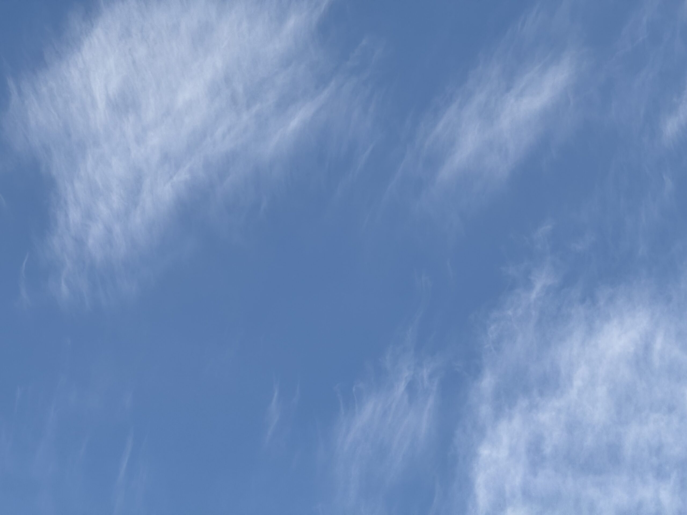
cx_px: 344
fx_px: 2382
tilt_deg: +52.2
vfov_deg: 12.3
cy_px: 258
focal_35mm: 120
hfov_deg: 16.4
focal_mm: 15.66
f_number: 2.8
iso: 50
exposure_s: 1/272
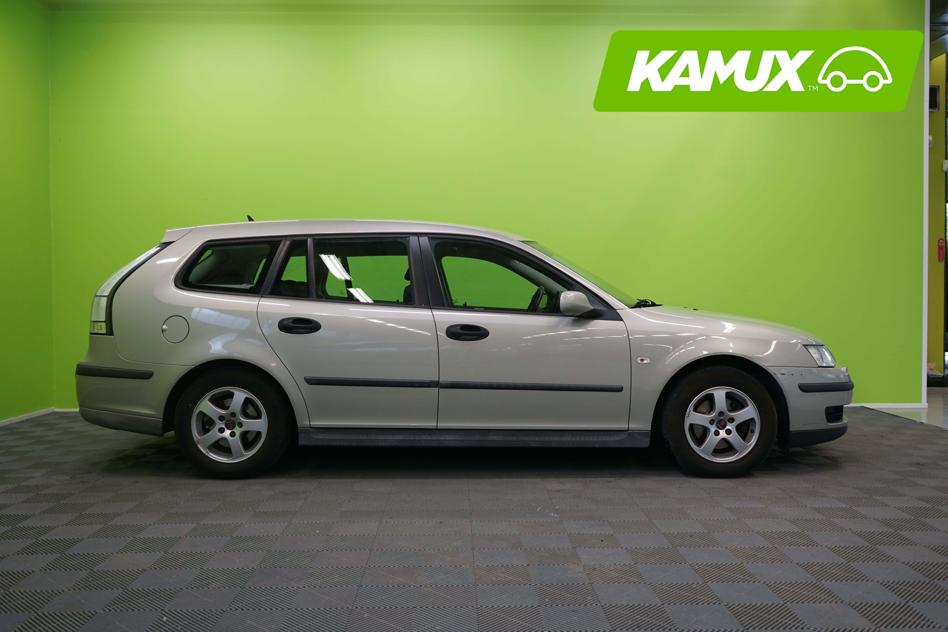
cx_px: 474
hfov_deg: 61.9
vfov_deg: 43.6
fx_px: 790
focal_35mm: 30
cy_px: 316
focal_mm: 30
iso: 400
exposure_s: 1/30
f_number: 5.6
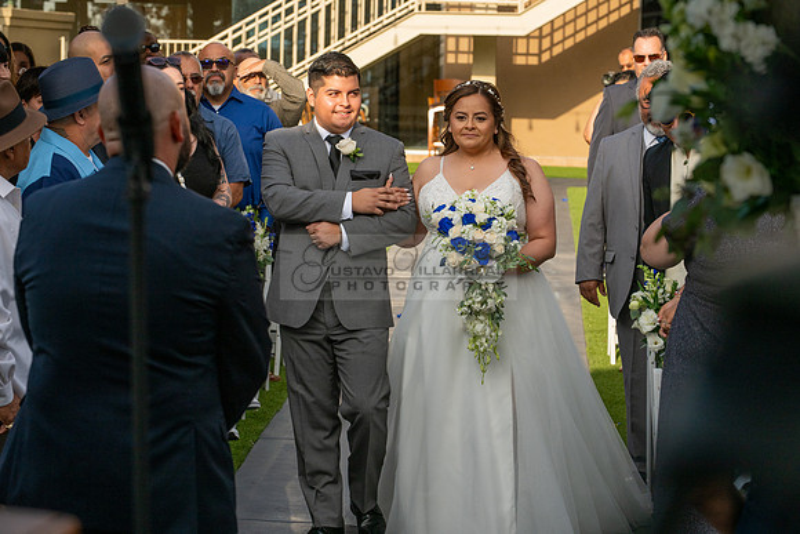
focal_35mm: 110
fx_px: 2445
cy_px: 267
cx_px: 400
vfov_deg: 12.5
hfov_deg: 18.6
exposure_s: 1/1250
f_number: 6.3
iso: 400
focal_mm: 110
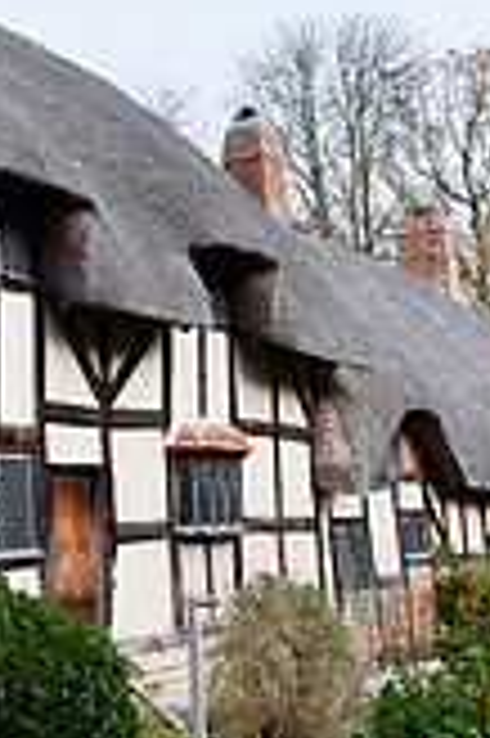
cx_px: 72
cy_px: 270
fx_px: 1350
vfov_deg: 30.4
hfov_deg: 20.3
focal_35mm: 66
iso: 320
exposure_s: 1/250
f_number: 7.1
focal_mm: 24
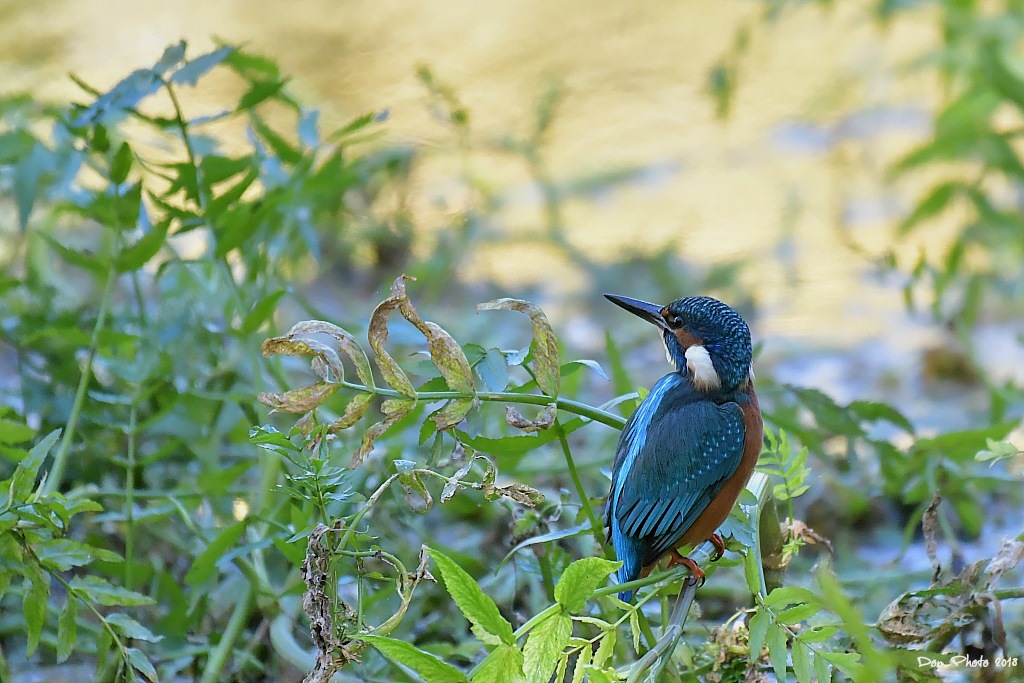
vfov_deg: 1.8
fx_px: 21335
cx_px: 512
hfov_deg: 2.7
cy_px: 342
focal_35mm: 750
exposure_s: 1/500
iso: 1800
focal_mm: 500
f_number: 5.6
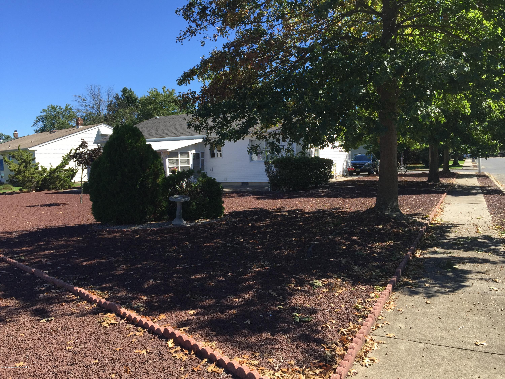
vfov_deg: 48.2
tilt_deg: -3.9
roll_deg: +1.5
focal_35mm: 29
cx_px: 252
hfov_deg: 61.7
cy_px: 190
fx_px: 423
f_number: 2.2
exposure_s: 1/989
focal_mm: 4.15
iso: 32
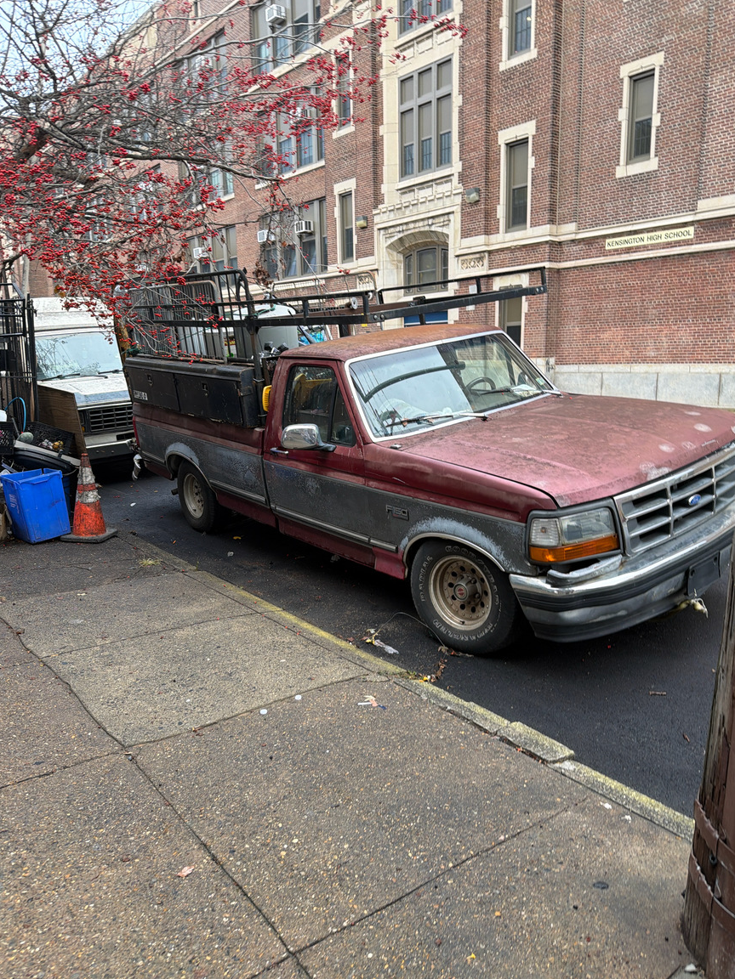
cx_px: 379
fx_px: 708
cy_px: 493
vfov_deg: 69.4
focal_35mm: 25
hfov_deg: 54.9
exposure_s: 1/121
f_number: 1.78
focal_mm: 6.76
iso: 64
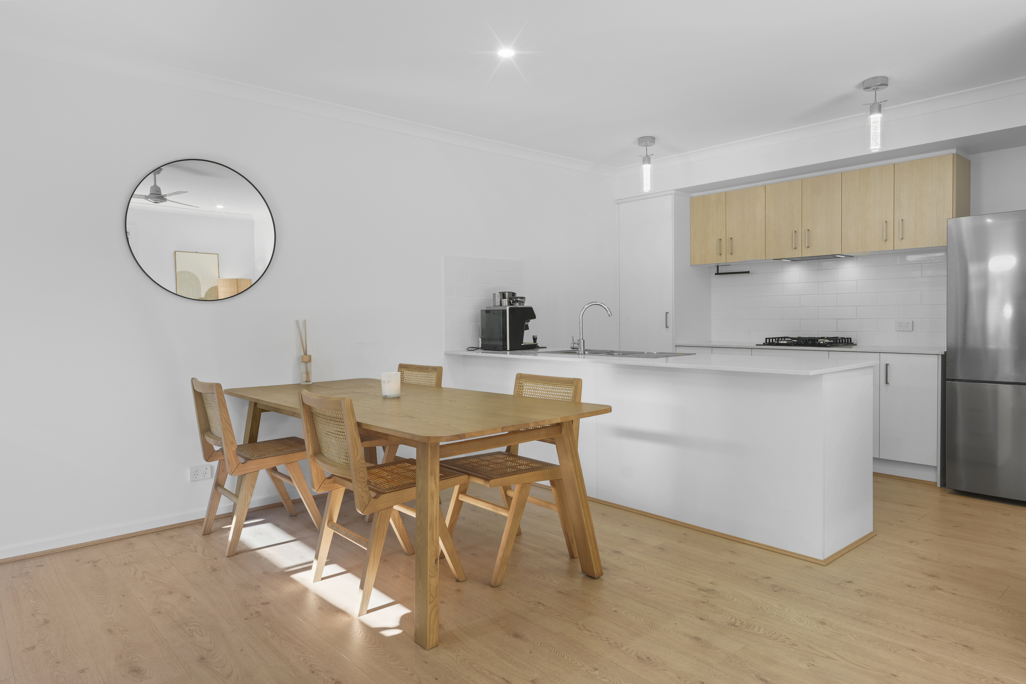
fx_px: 627
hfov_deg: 78.6
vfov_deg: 57.2
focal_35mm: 22
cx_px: 513
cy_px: 342
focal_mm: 22
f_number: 7.1
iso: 800
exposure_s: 1/13
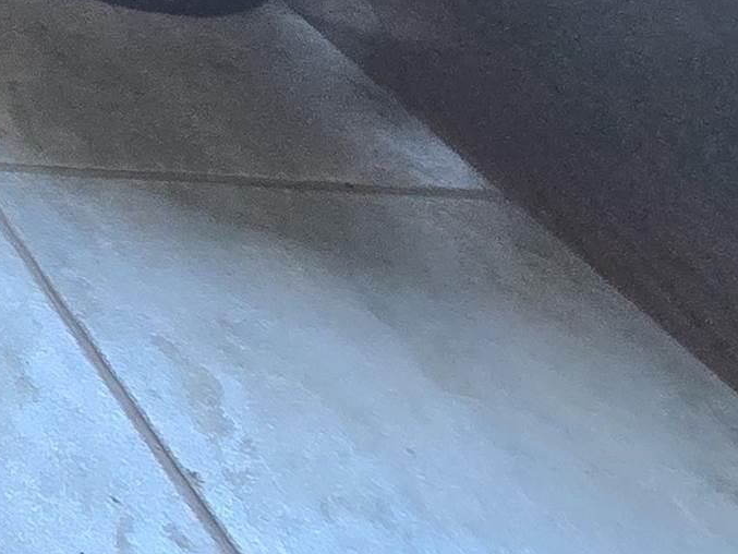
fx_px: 1258
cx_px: -918
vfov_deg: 18.2
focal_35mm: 59
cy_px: -509
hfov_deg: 16.7
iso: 500
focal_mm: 2.2
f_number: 2.2
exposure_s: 1/60
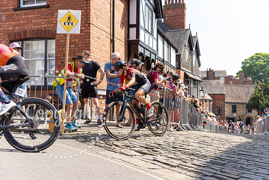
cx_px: 134
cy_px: 90
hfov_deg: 50.7
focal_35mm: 38
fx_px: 284
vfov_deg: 35.1
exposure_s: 1/2500
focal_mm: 38
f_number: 3.5
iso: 160
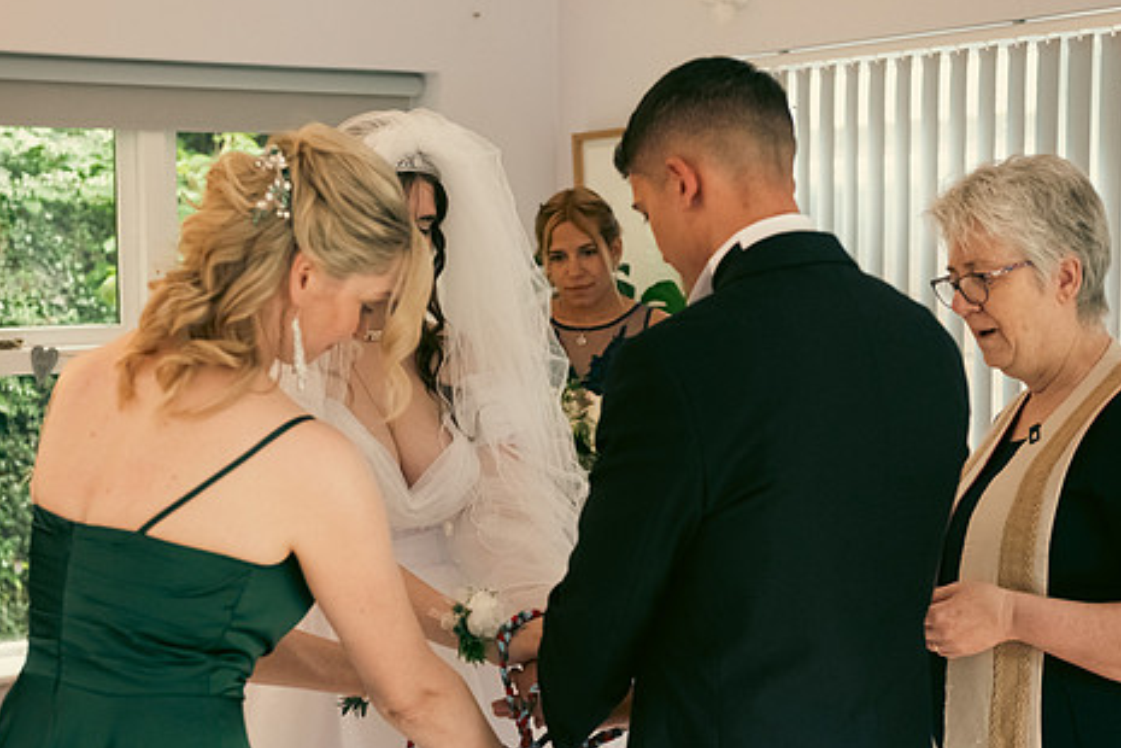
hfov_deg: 31.9
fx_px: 1962
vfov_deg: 21.6
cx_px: 497
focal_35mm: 63
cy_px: 390
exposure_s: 1/160
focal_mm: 48
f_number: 3.5
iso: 1600
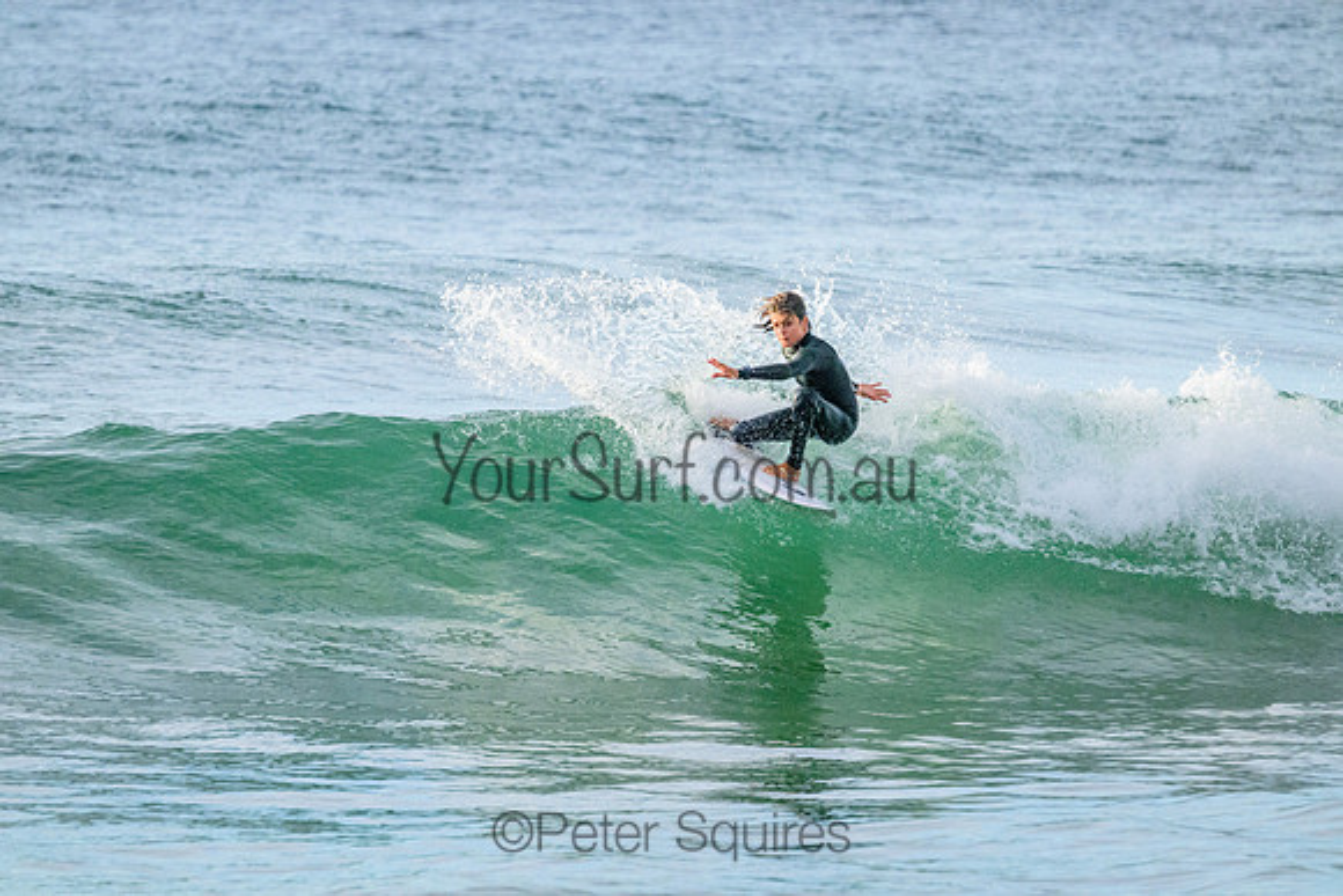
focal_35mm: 560
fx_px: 20895
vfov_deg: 2.5
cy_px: 448
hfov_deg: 3.7
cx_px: 672
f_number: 11
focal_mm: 560
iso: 5600
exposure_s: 1/1250
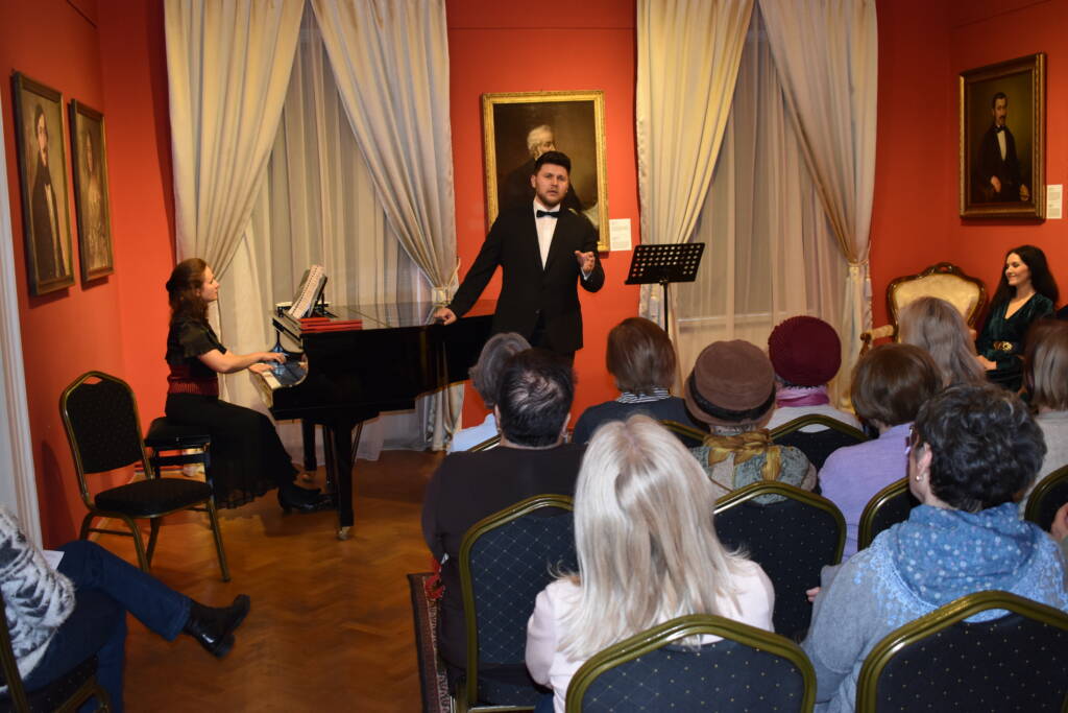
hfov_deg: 51.3
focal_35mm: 38
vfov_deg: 35.5
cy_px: 356
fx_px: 1113
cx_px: 534
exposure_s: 1/60
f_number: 4
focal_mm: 25
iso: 1000
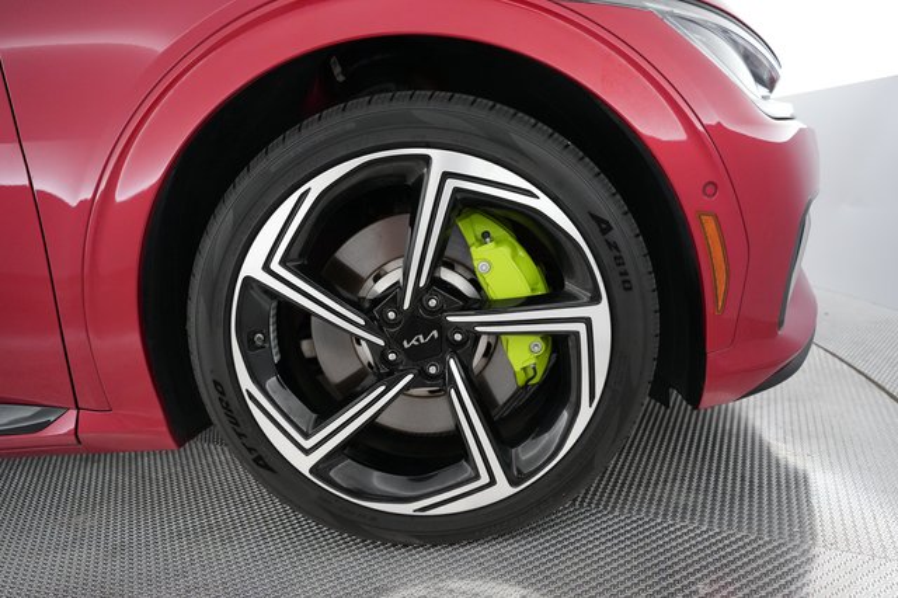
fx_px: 598
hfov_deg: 73.8
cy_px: 299
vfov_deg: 53.1
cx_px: 449
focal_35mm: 24
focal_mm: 24
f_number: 2.8
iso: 5000
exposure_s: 1/320
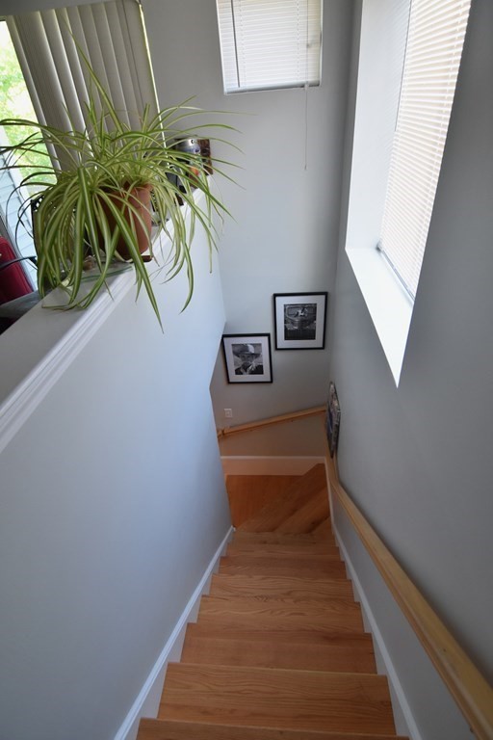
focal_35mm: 20
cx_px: 246
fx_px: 401
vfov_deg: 85.4
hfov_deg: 63.2
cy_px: 370
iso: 800
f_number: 4.5
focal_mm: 13
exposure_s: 1/80
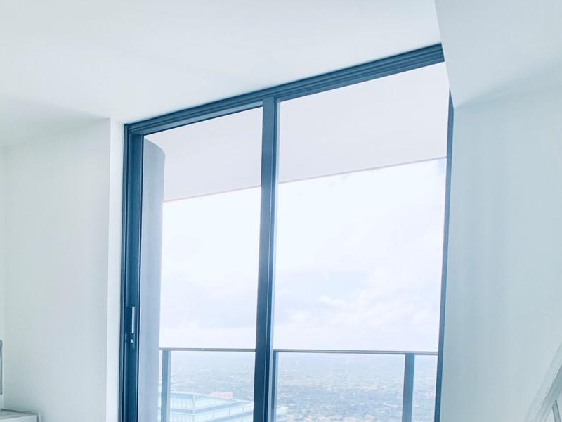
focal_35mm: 52
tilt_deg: -3.4
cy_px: 387
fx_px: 844
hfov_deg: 34.9
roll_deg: -0.8
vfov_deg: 27.0
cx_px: 63
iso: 25
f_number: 1.8
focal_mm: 4.25
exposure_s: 1/144
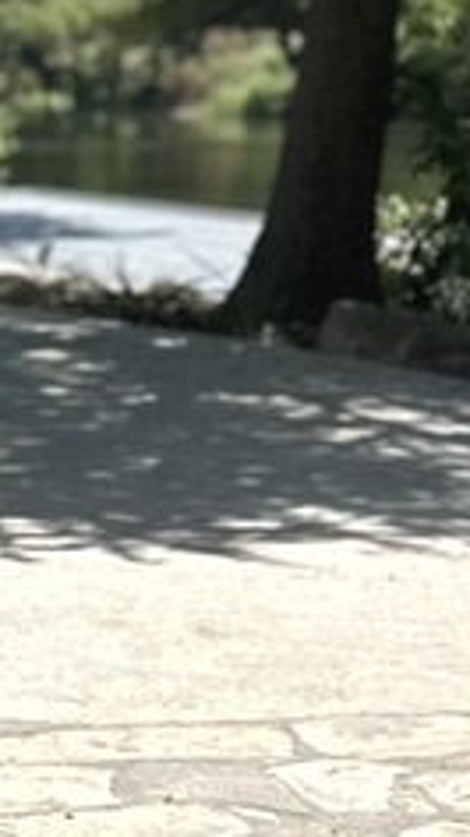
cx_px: -866
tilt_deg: -6.0
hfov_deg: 8.7
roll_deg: +0.6
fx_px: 2641
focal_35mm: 119
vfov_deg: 18.0
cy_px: 544
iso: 80
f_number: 1.78
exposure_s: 1/5525
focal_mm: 6.86
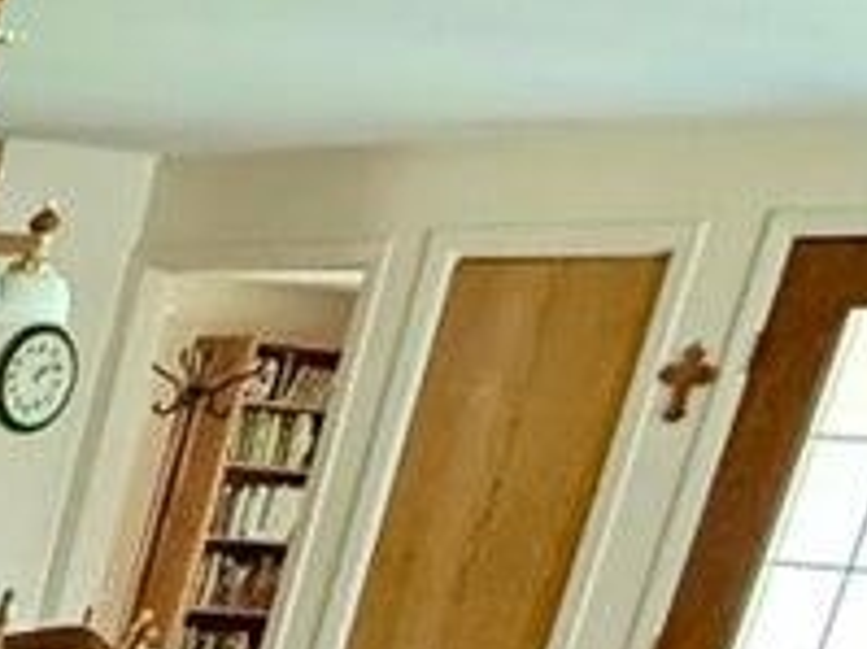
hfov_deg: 14.0
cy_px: 1233
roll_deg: -4.6
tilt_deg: -18.7
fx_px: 2403
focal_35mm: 96
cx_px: -1235
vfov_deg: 13.5
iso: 640
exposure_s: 1/60
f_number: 2.2
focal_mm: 2.22
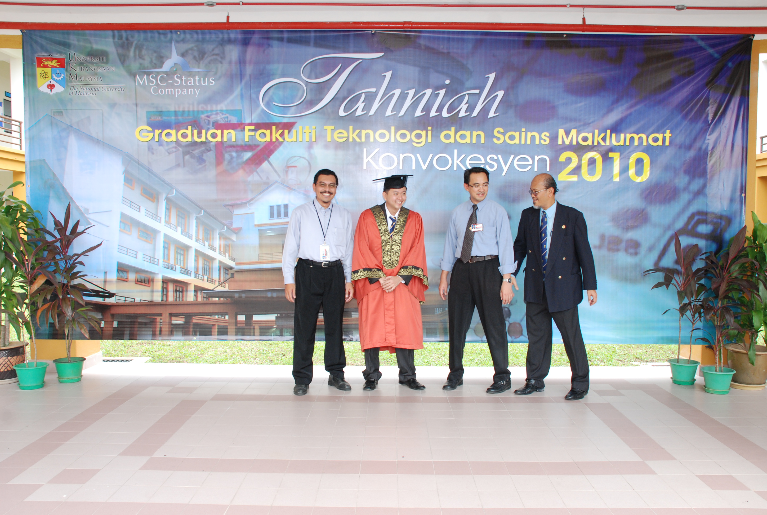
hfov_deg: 61.8
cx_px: 384
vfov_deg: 43.8
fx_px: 640
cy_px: 258
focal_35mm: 30
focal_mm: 20
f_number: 5.6
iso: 400
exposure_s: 1/125
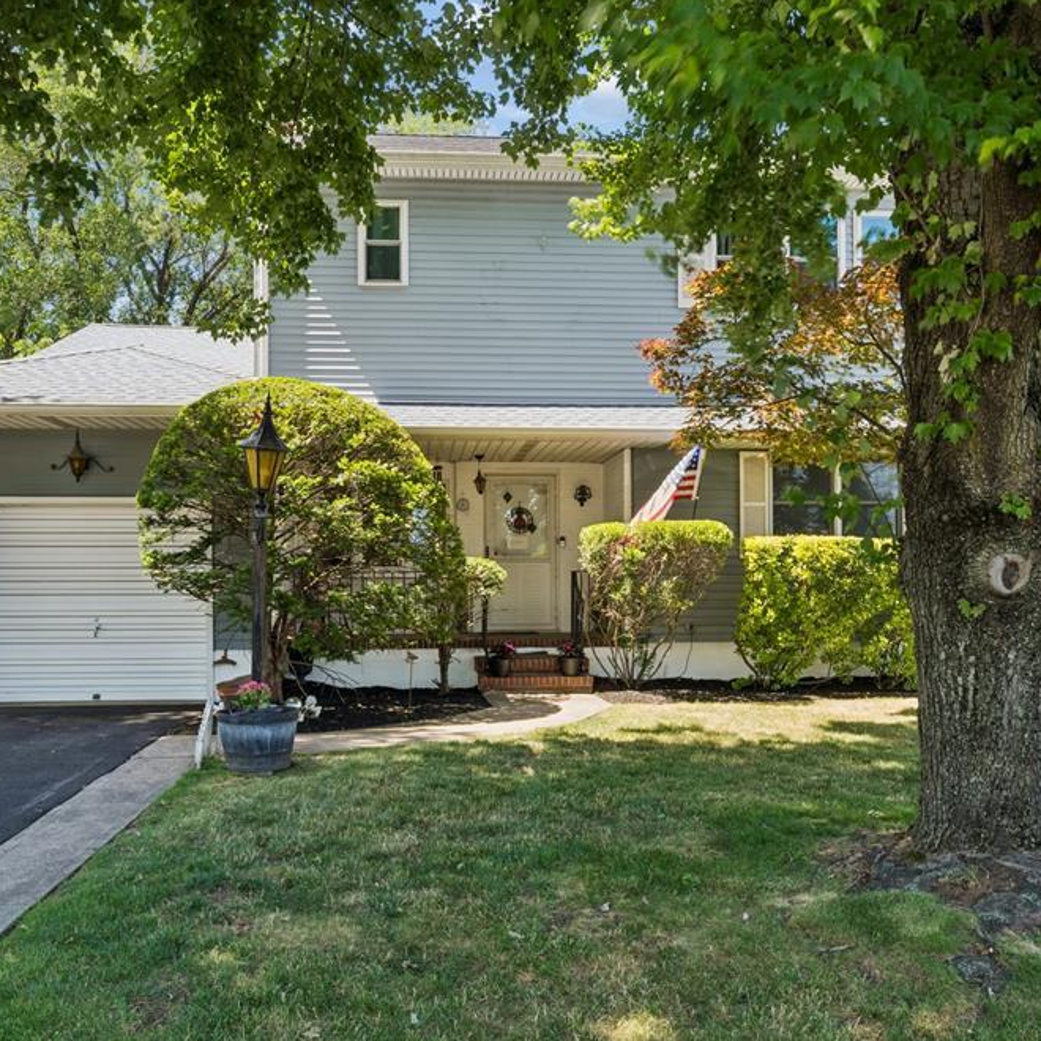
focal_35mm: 30
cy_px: 508
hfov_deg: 54.6
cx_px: 514
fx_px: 1009
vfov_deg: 54.6
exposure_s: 1/4
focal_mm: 22.5
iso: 100
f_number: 22
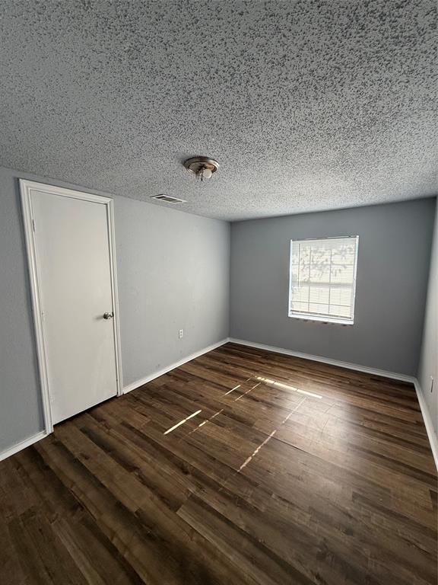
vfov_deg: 102.1
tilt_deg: -6.8
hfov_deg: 85.7
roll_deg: +0.6
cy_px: 292
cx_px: 219
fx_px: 236
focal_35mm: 14
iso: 160
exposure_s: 1/99
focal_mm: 2.22
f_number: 2.2
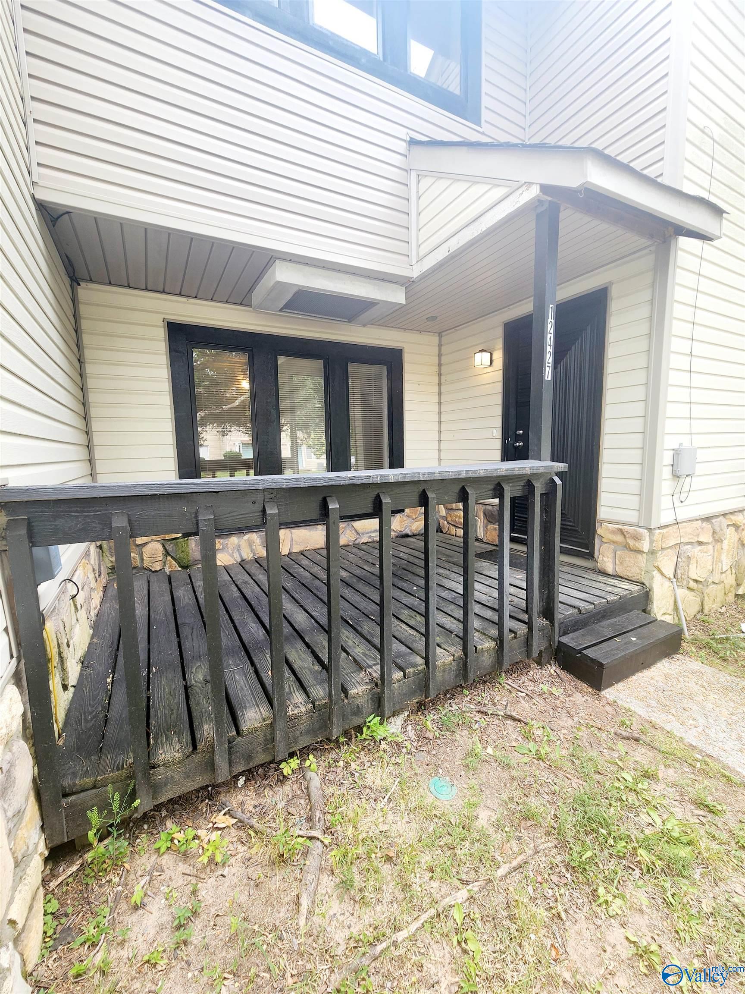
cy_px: 497
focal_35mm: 13
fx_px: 373
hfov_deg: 89.9
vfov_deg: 106.2
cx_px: 372
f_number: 2.2
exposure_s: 1/135
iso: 50
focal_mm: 2.2
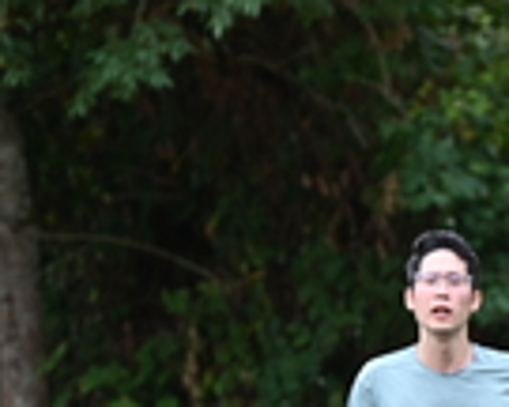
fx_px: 11509
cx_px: 698
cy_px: 541
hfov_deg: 2.5
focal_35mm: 764
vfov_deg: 2.0
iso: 450
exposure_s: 1/250
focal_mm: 200
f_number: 6.3
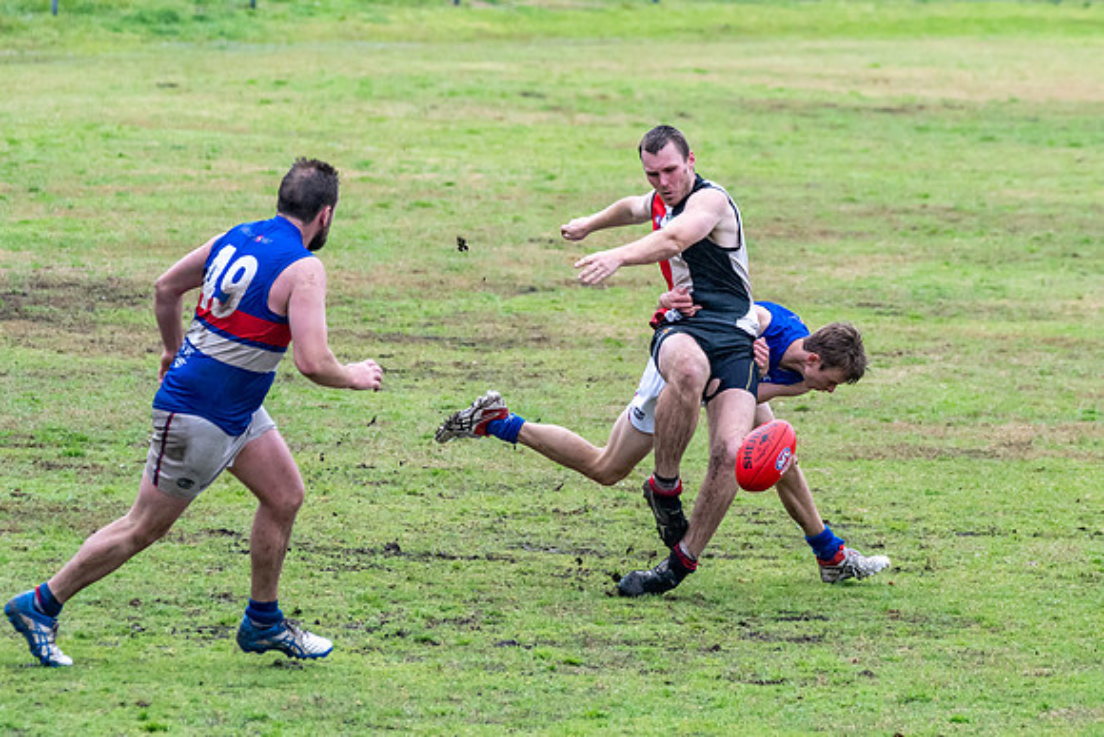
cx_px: 678
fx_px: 15043
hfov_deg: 4.2
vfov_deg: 2.8
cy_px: 310
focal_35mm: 490
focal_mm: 260
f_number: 7.1
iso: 1250
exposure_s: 1/2500
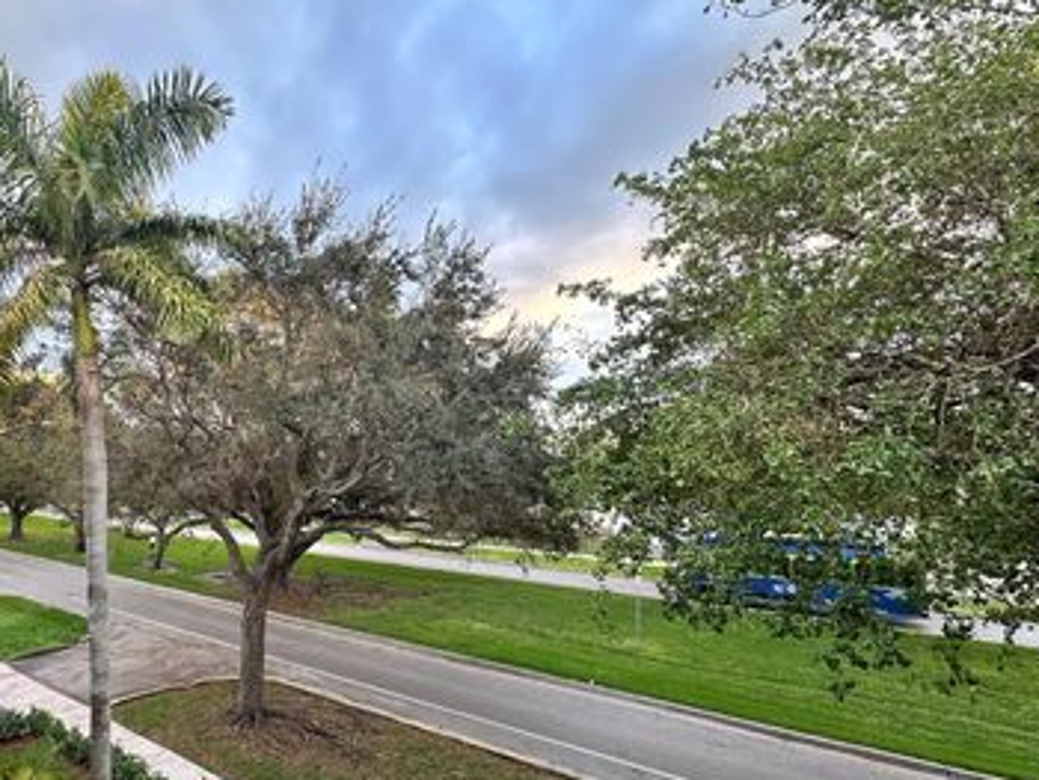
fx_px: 601
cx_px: 353
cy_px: 443
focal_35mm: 20
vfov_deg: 65.7
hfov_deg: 79.2
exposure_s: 1/99
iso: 100
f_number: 2.2
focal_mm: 2.22
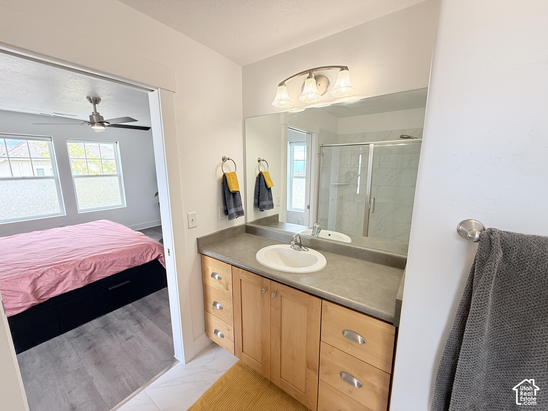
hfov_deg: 102.1
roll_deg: +0.4
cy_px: 206
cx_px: 274
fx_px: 222
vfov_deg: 85.7
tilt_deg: -10.8
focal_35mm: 14
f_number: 2.2
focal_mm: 2.22
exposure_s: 1/120
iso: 80
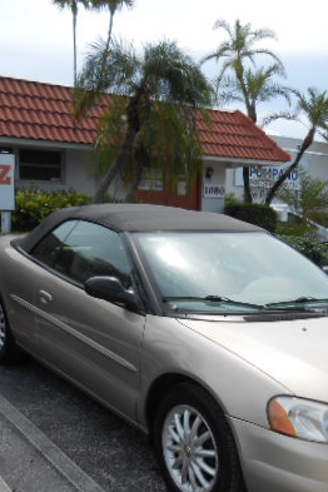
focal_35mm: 44
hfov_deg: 30.5
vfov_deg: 44.2
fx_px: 601
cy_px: 299
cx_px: 184
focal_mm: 4.6
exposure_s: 1/800
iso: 80
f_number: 3.5
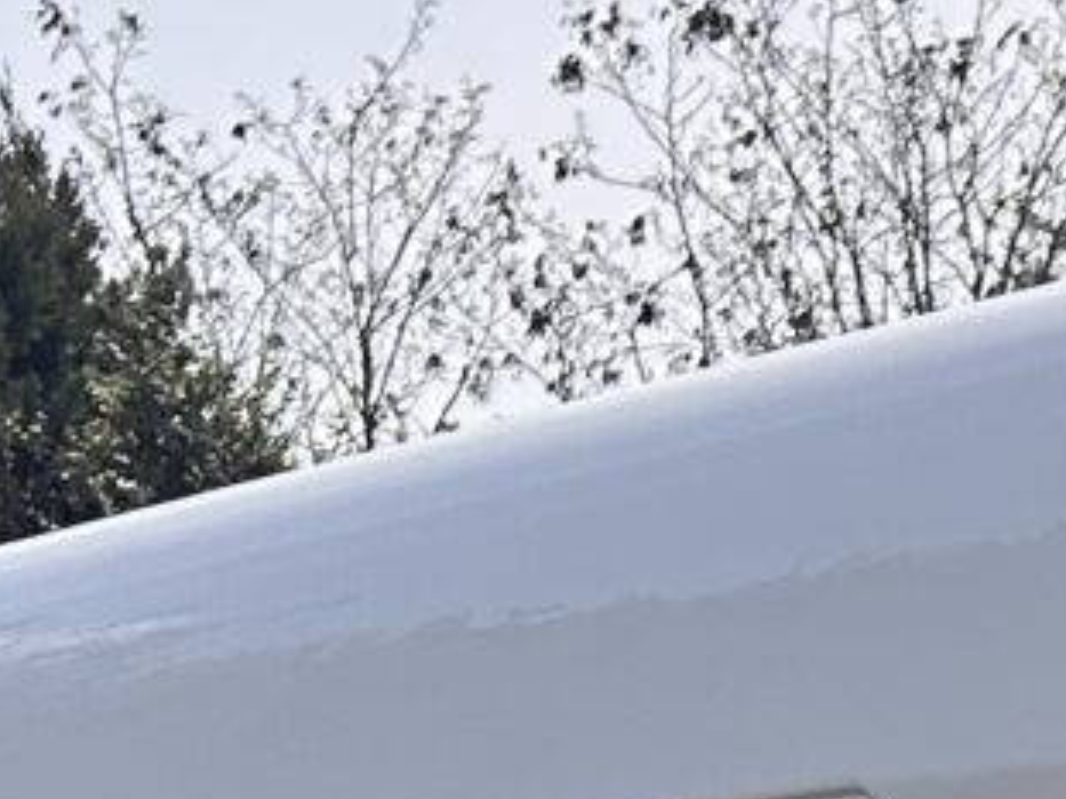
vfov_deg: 8.3
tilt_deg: -3.9
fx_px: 4864
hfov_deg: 11.1
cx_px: 2269
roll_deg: +3.2
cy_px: 2136
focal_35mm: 158
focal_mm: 6.86
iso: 80
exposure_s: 1/4762
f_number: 1.78
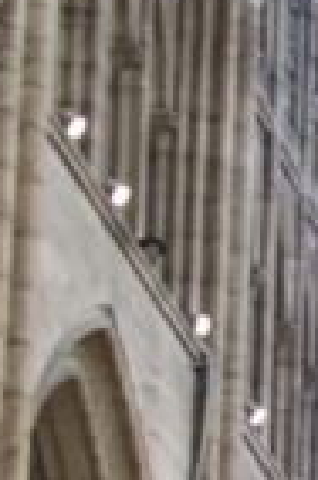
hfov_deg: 5.2
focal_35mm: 248
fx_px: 3302
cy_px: 678
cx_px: 995
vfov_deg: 8.2
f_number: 8
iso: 5000
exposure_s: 1/30
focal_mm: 24.3
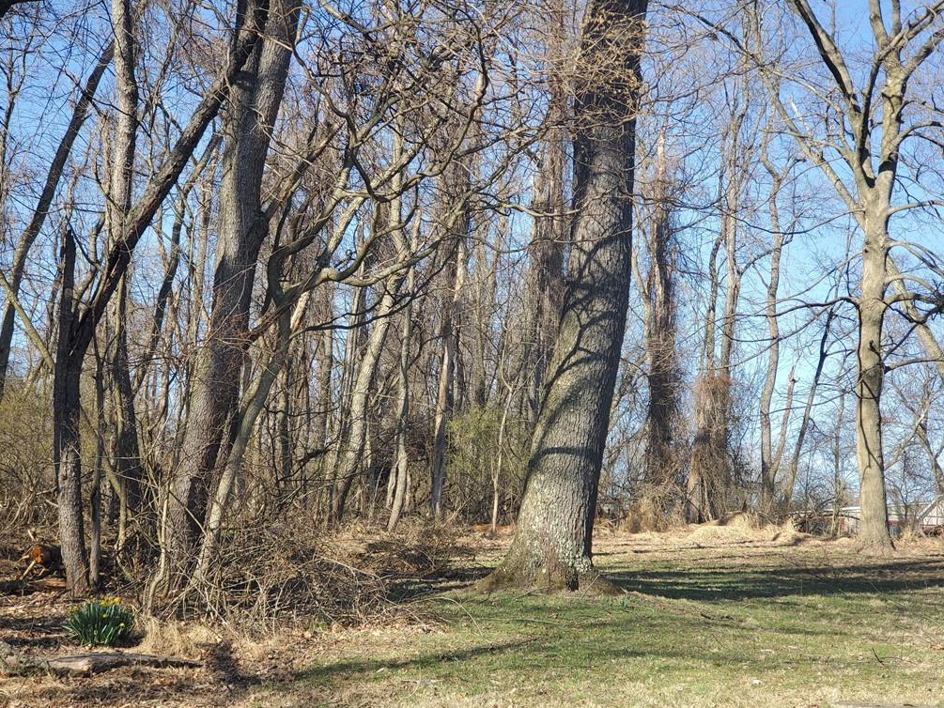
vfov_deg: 27.5
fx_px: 1446
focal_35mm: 53
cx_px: 472
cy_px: 349
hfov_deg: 36.2
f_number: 2.4
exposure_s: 1/247
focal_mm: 6
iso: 50
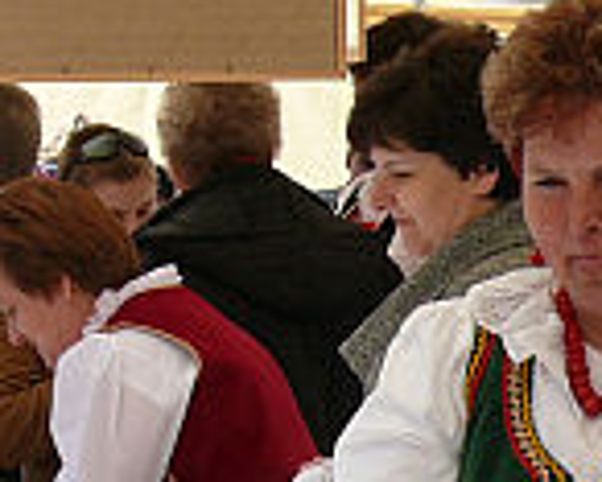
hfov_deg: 6.5
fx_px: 5242
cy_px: 490
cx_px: 689
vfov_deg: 5.3
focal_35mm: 294
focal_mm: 13.2
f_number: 5.6
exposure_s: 1/320
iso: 100
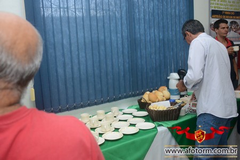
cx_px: 120
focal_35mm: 36
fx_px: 240
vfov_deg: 36.9
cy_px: 80
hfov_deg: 53.1
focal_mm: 24
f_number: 5
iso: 1600
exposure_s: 1/125
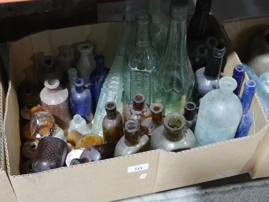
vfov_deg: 28.1
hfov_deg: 36.8
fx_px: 404
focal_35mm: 52
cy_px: 101
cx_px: 134
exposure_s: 1/60
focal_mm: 26
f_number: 5.3
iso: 2500
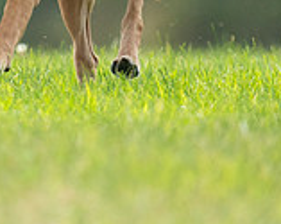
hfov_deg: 0.9
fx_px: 17324
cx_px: -50
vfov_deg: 0.7
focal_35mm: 2087
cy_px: -71
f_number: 6.3
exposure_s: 1/4000
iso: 2500
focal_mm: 600
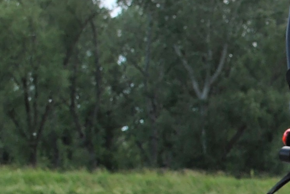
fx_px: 1646
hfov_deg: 9.0
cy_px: 329
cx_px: 726
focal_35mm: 204
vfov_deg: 6.6
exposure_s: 1/250
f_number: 8
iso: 100
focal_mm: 26
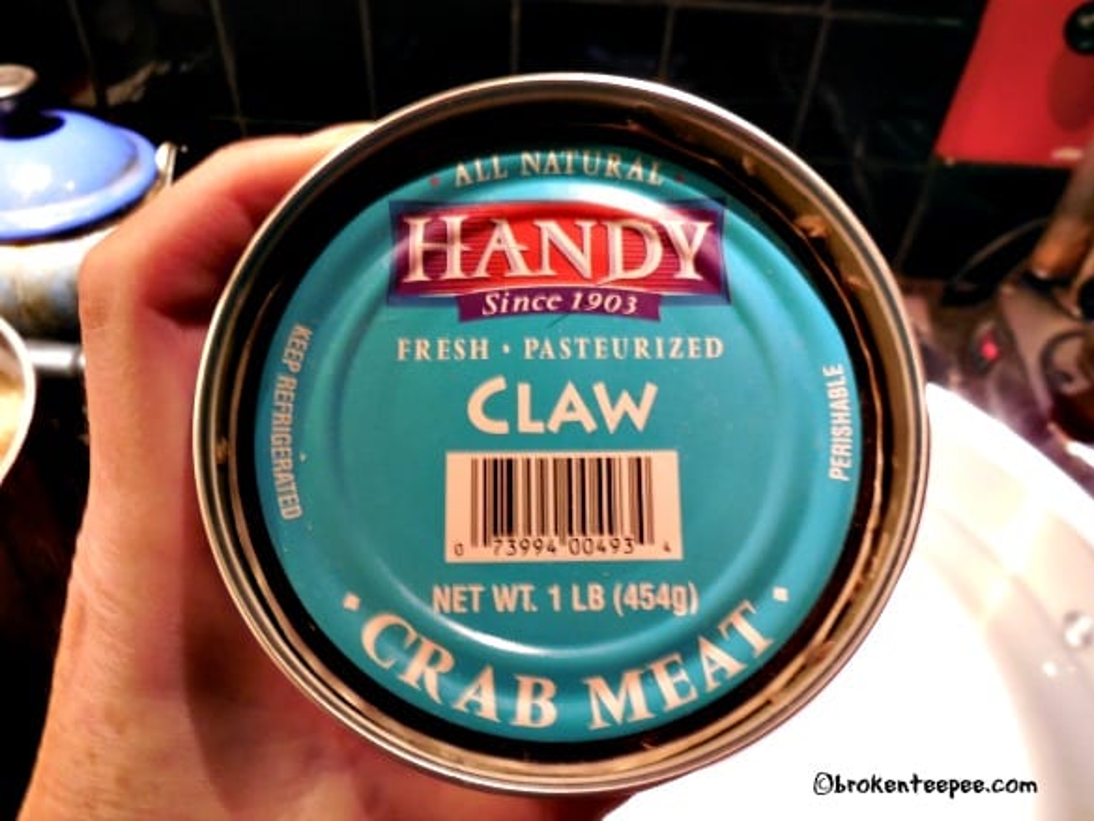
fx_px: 790
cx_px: 547
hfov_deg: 69.4
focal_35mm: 25
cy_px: 410
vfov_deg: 54.9
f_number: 3.1
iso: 400
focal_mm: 4.5
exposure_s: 1/10
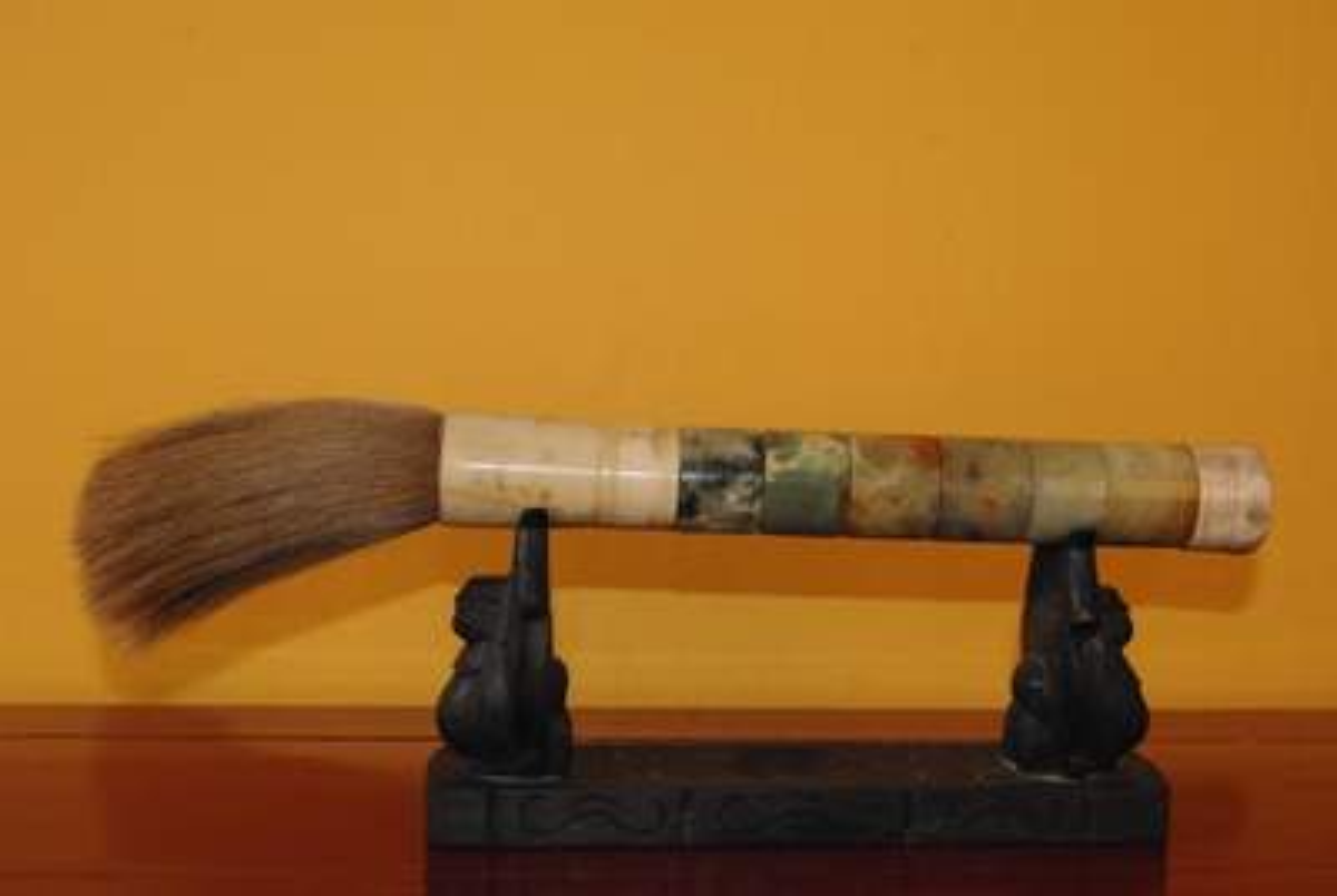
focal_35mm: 49
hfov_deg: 40.3
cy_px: 448
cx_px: 668
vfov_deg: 27.6
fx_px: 1822
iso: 1600
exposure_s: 1/45
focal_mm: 32.5
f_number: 8
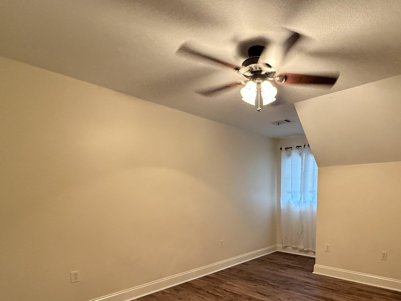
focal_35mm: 21
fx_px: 243
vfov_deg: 60.3
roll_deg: +0.1
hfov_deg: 76.4
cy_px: 223
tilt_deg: -6.4
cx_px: 268
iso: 800
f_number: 2.2
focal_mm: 2.22
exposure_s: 1/60
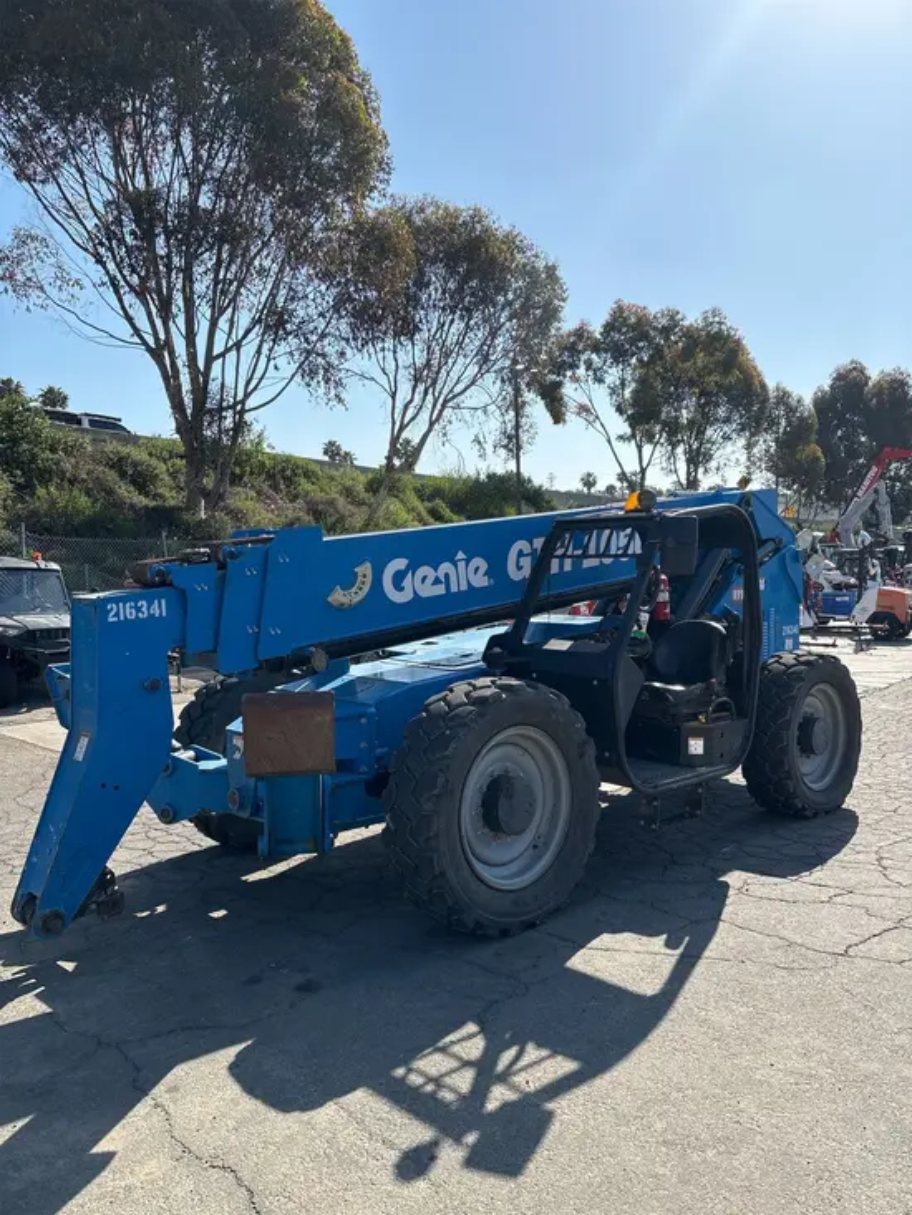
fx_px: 913
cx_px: 456
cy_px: 608
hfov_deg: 53.1
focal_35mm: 26
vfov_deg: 67.3
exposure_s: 1/2933
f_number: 1.6
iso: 50
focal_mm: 5.96
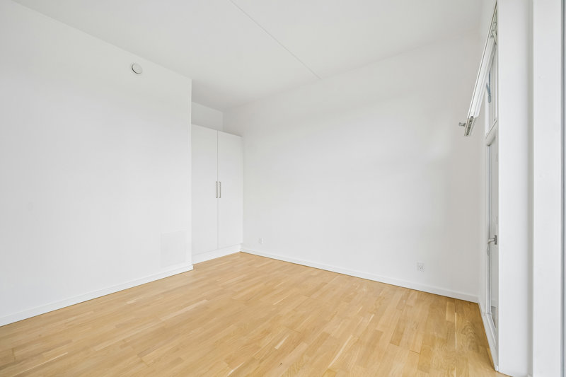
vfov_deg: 81.2
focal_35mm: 14
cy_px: 188
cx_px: 283
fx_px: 220
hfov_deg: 104.3
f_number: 5
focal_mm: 14
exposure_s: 1/100
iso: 200
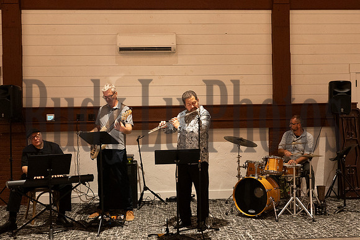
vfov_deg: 33.1
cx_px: 183
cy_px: 122
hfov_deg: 48.0
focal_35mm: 40
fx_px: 404
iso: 5000
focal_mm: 25.5
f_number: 4
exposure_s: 1/125
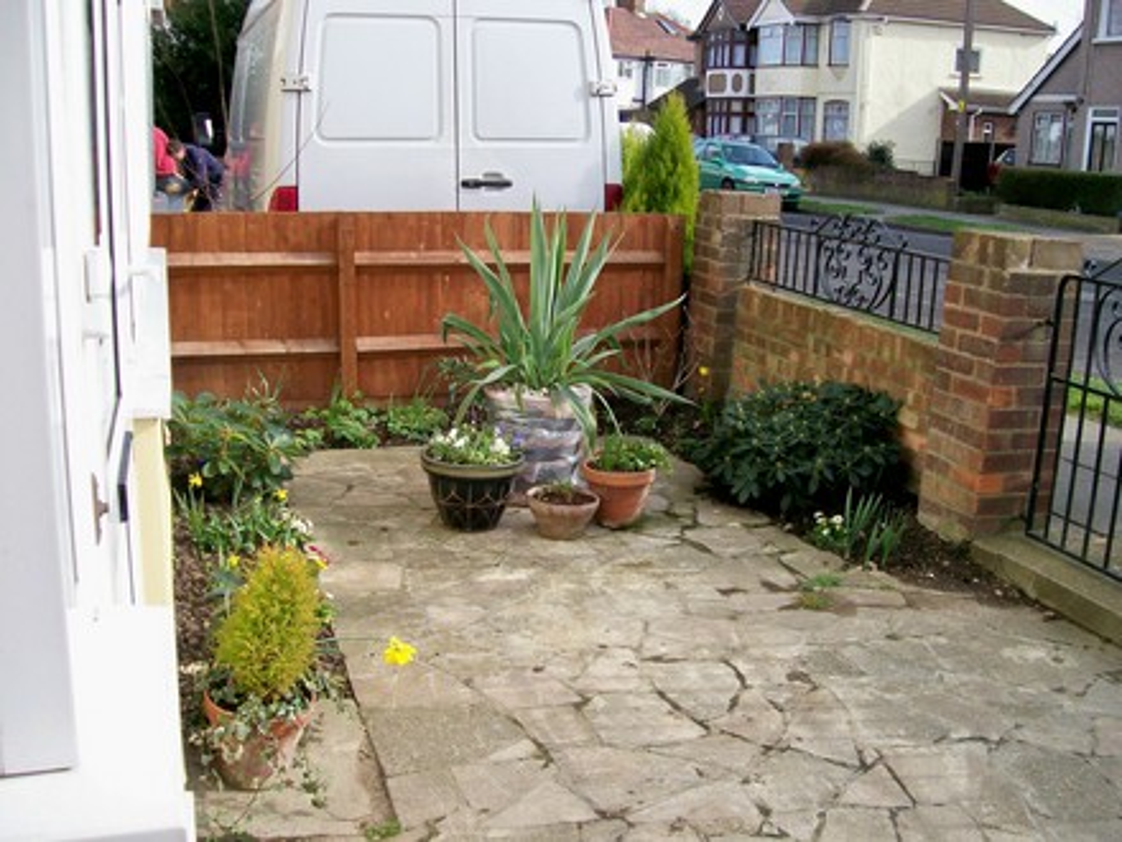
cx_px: 561
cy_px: 421
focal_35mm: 36
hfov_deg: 51.4
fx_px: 1167
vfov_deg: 39.7
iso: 80
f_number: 2.7
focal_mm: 6
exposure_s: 1/810
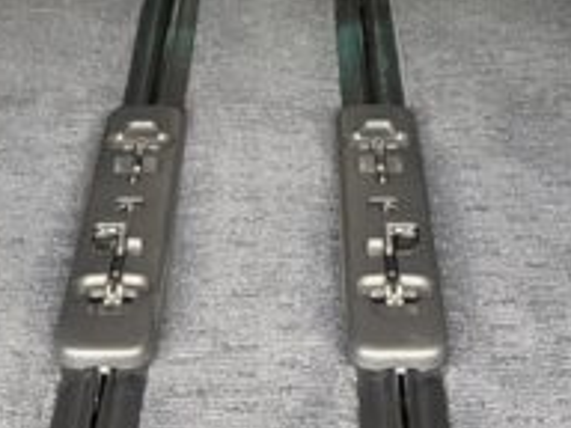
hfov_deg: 19.6
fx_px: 1650
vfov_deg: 14.0
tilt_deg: -19.8
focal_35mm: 100
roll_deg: +1.7
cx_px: 244
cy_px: -181
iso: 800
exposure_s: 1/33
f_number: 1.78
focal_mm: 6.76
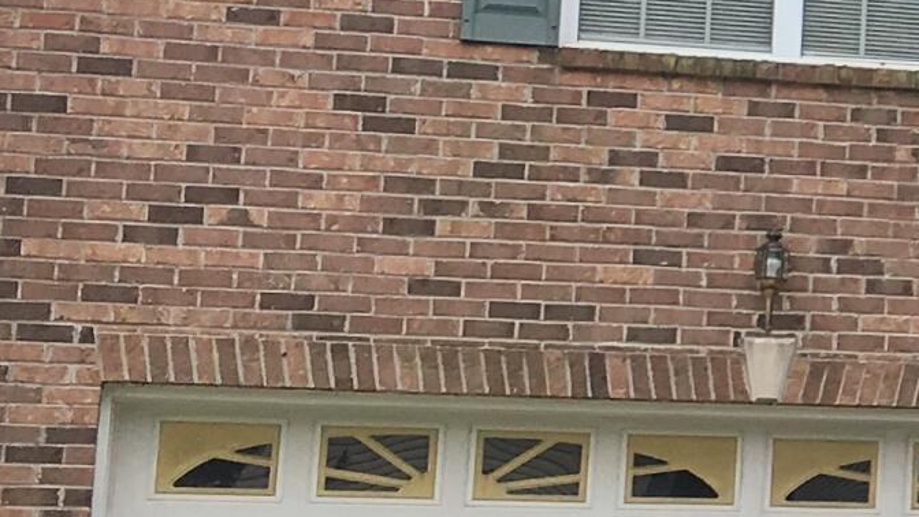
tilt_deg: +10.4
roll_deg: +1.6
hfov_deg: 13.3
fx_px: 3436
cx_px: 1778
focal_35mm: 141
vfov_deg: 8.6
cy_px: 55
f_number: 2.2
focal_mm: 4.15
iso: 25
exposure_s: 1/950
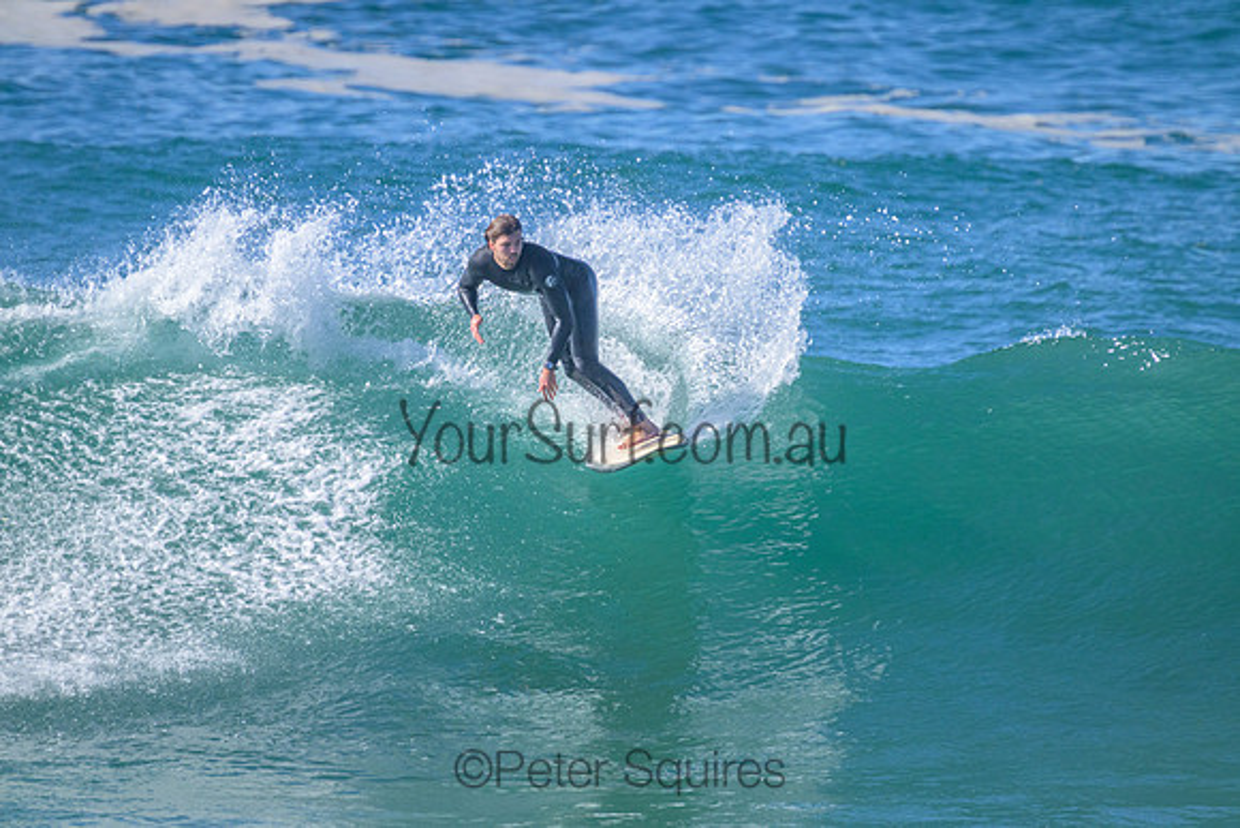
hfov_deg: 2.6
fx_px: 27561
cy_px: 414
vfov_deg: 1.7
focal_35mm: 800
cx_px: 620
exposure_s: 1/2000
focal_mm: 800
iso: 2000
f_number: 11
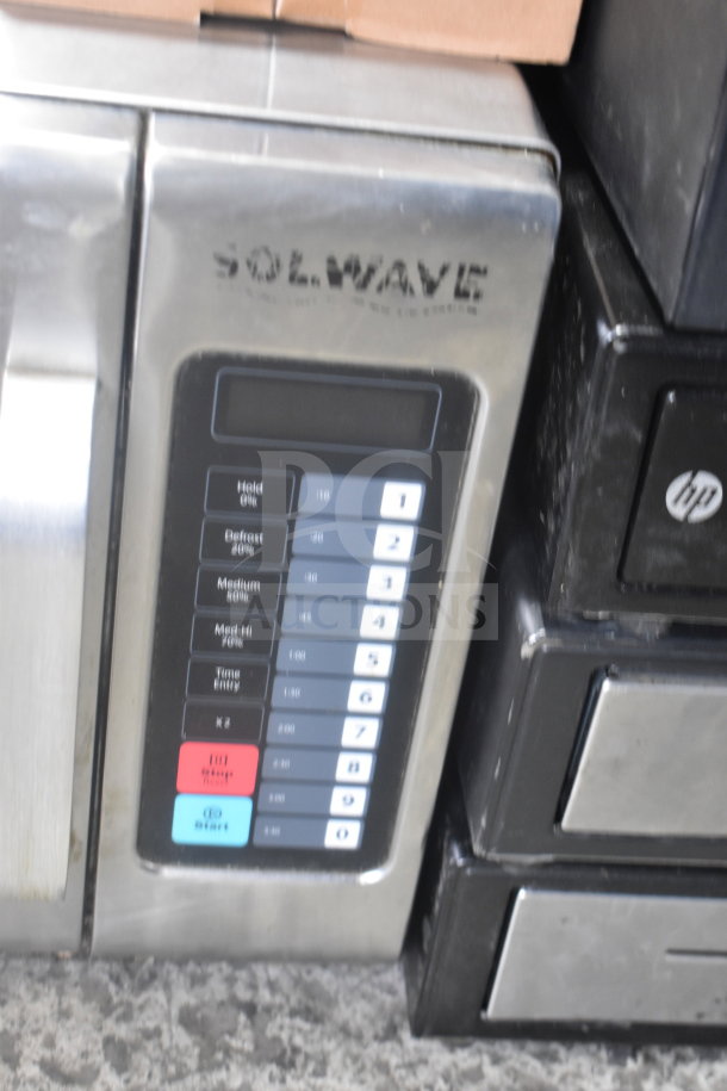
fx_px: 1726
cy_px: 546
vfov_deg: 35.1
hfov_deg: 23.8
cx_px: 364
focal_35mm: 57
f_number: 4.8
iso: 2000
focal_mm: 38
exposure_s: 1/60
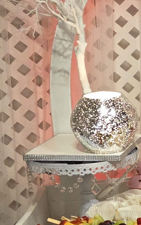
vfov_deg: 19.8
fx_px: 646
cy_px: 136
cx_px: 412
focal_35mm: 105
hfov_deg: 9.8
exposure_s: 1/120
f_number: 1.7
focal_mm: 6.3
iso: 160
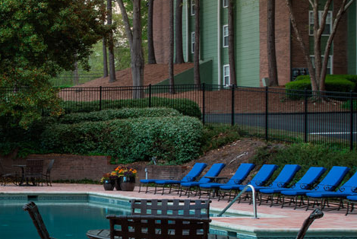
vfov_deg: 14.0
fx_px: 972
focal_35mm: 98
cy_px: 111
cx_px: -262
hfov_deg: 17.4
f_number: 14
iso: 50
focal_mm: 24
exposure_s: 1/1.25
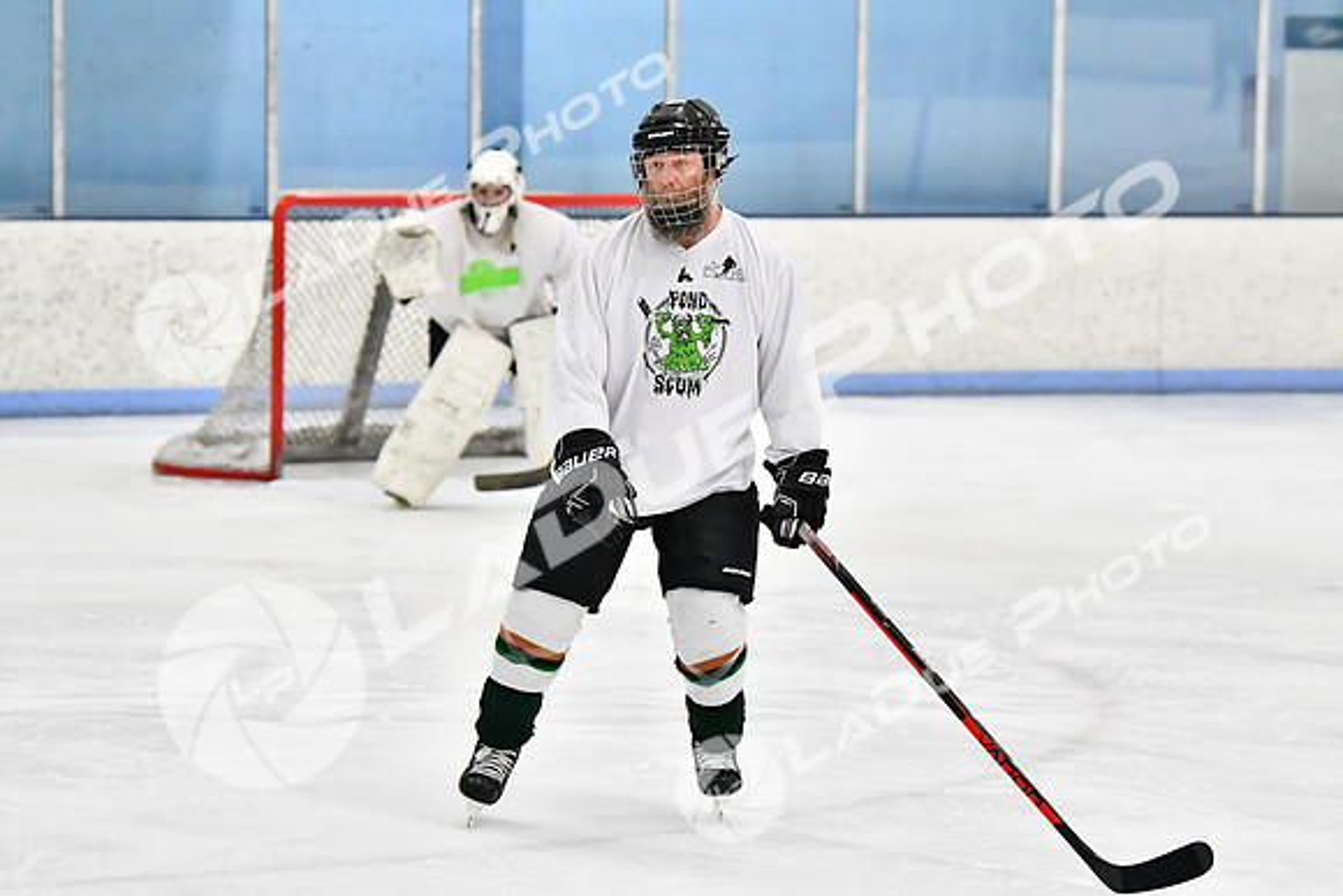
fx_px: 5709
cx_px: 672
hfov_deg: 13.4
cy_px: 448
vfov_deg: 9.0
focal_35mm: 153
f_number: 3.2
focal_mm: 102
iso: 6400
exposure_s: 1/1250
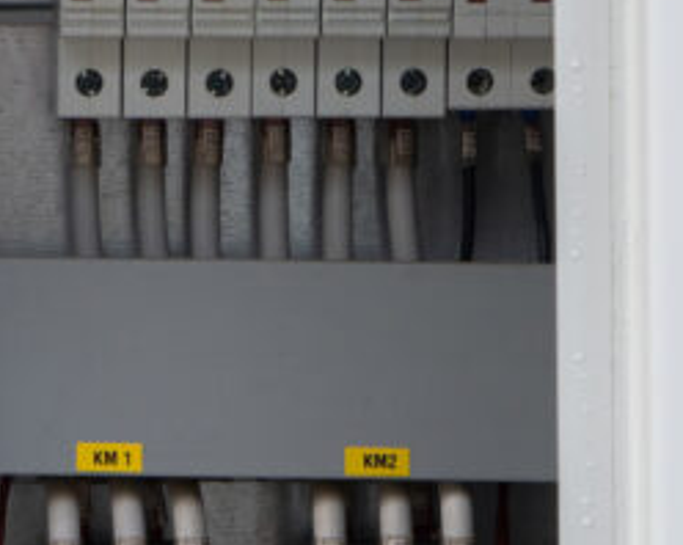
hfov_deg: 7.4
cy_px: 279
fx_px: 5171
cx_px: -317
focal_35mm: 256
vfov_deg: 6.0
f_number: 10
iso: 250
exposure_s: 1/80
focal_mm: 66
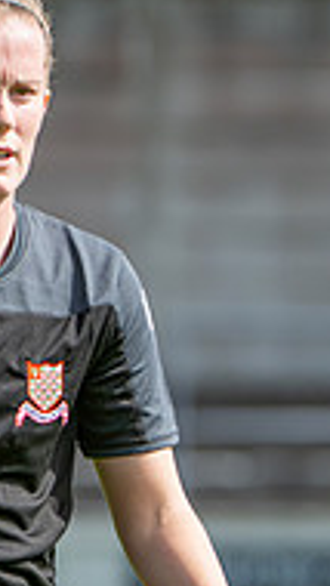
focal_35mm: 880
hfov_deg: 1.4
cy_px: 355
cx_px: -169
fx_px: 13677
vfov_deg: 2.5
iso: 400
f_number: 4
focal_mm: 200
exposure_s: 1/2000
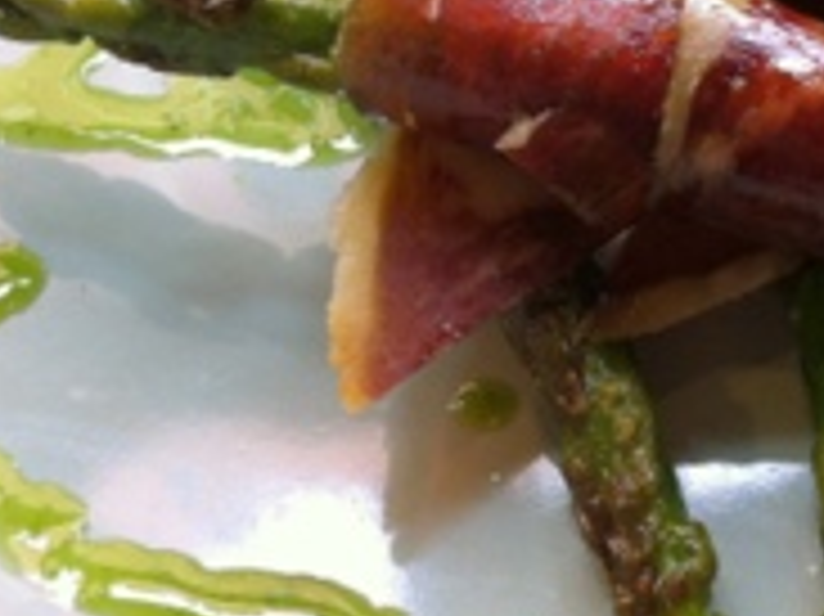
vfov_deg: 16.0
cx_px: 851
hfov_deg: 20.5
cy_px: 155
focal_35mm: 92
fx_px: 2189
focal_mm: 3.85
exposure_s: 1/30
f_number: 2.8
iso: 80
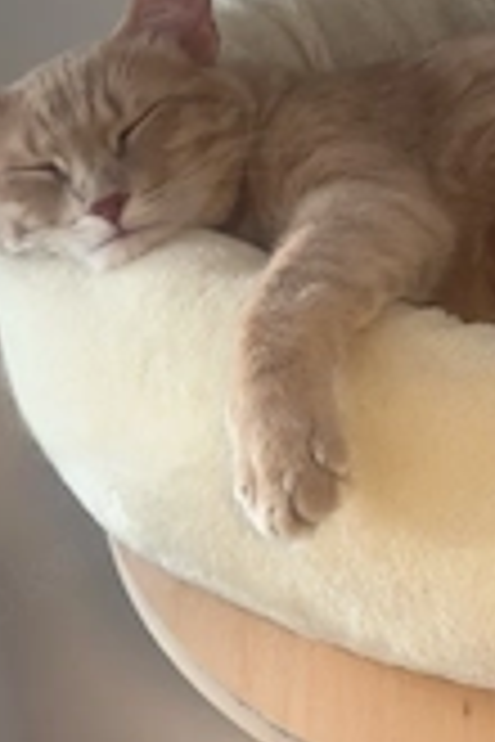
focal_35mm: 91
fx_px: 1877
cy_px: 274
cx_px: 477
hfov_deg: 14.8
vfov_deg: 22.3
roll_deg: -0.3
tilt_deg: -34.3
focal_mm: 6.76
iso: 250
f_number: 1.78
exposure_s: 1/33
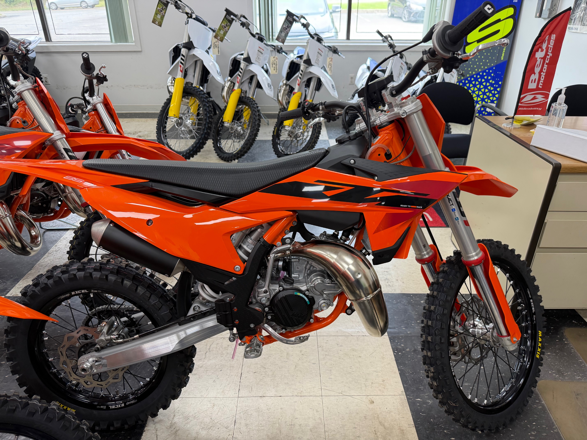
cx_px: 294
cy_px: 220
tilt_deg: -26.8
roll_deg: -0.3
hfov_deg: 71.6
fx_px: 407
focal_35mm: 24
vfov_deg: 56.8
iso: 200
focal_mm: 6.76
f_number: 1.78
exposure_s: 1/120
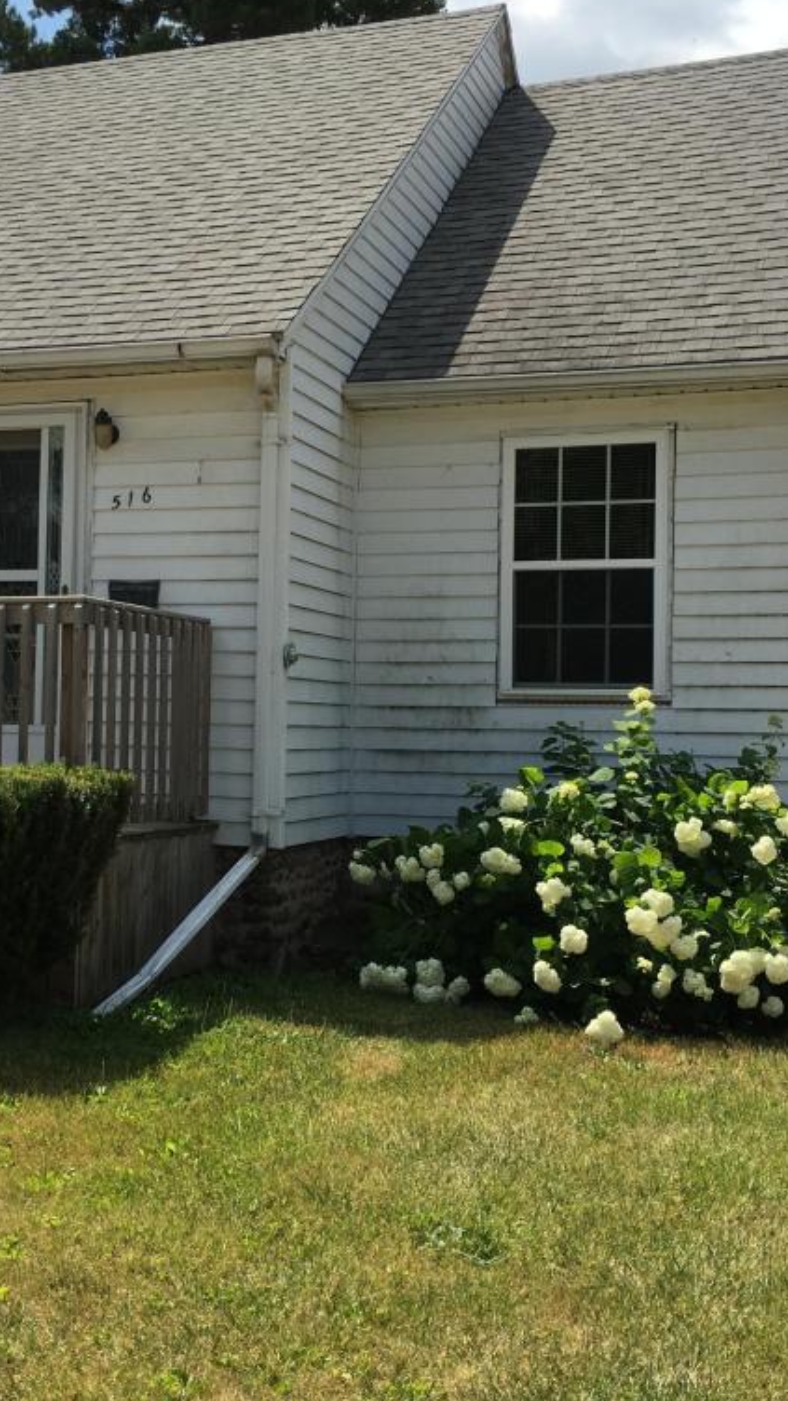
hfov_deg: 27.5
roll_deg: -1.2
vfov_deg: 47.4
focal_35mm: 43
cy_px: 691
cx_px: 261
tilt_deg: +2.1
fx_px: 1597
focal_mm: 4.15
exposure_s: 1/1637
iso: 25
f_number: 2.2
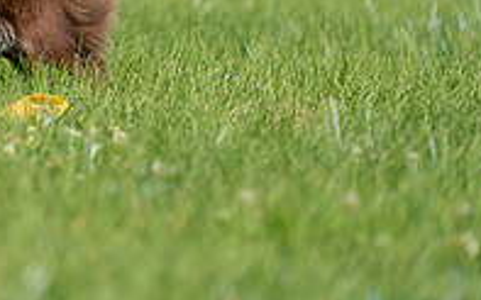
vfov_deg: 1.0
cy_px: -82
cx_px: -105
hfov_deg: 1.6
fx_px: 16945
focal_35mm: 1293
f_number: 6.3
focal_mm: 430
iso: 1000
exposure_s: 1/4000
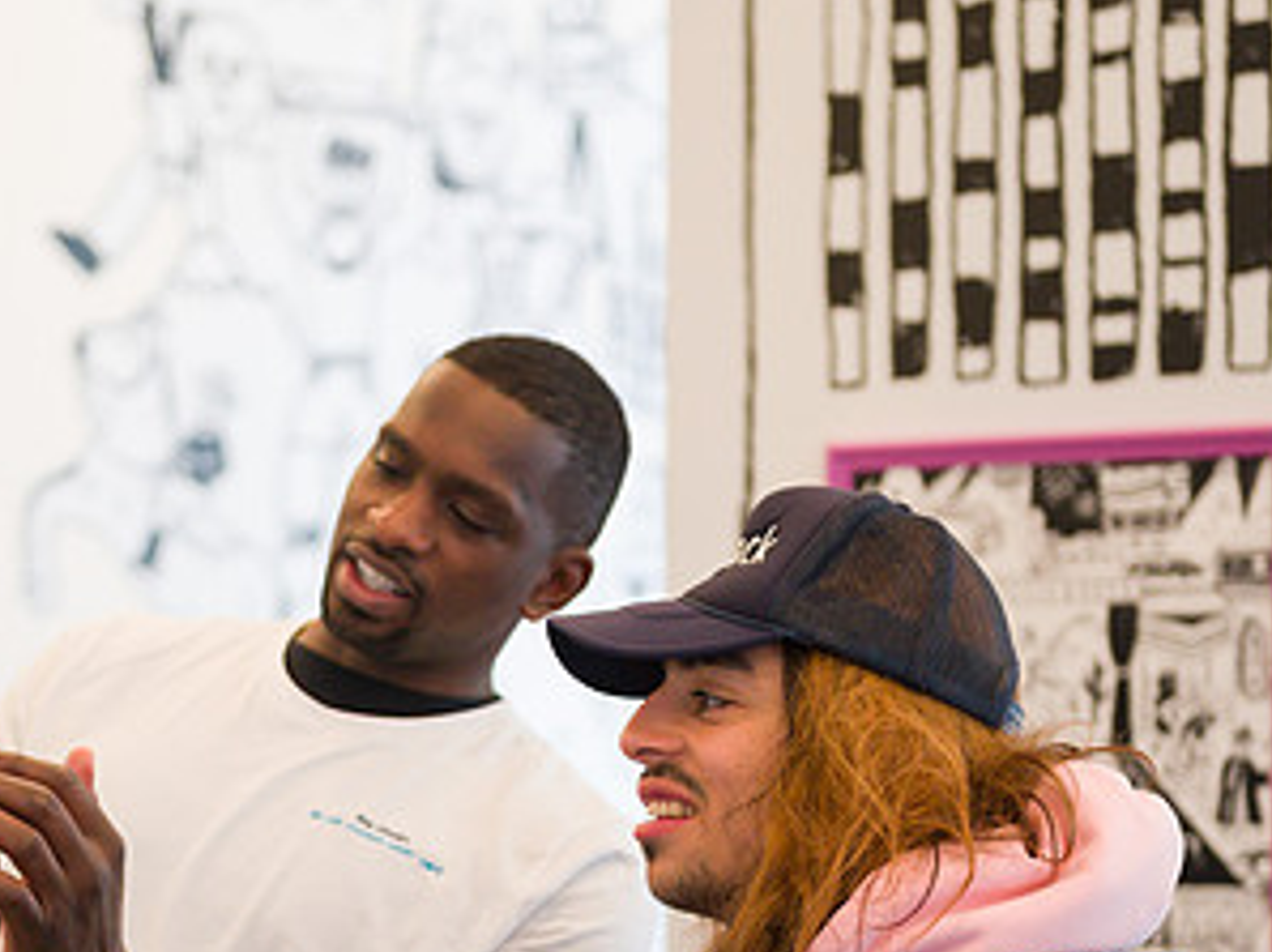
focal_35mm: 103
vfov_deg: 14.2
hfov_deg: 19.0
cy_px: 807
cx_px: 418
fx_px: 3782
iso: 1600
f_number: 3.5
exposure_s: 1/200
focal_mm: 55
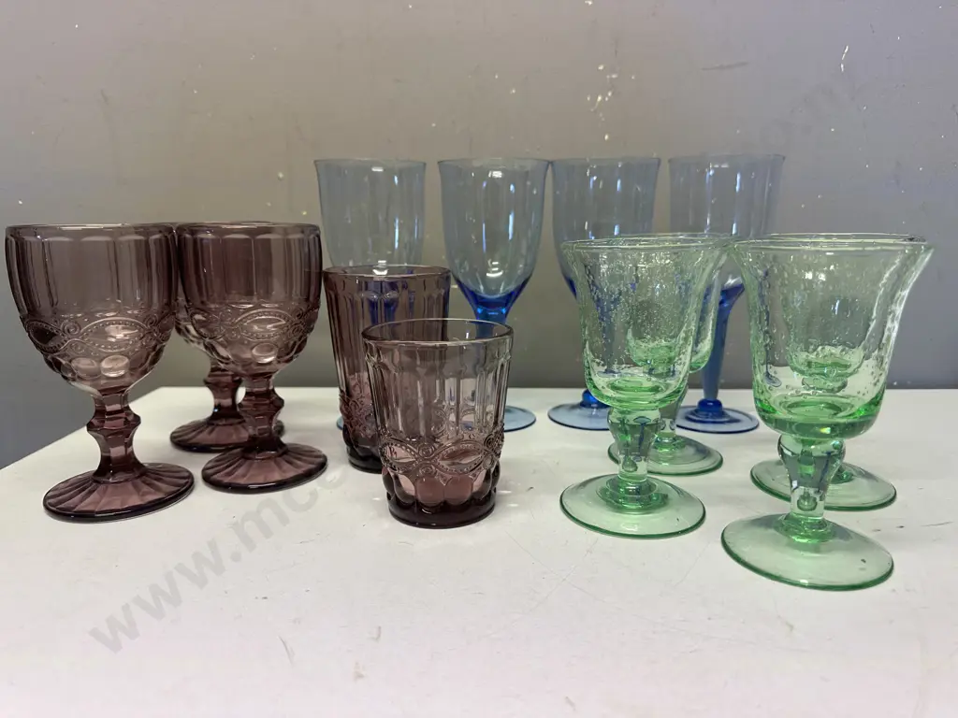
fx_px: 664
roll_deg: -0.1
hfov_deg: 71.6
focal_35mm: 24
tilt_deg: -11.6
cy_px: 359
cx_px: 479
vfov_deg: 56.8
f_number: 1.78
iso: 100
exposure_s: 1/100
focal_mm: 6.86
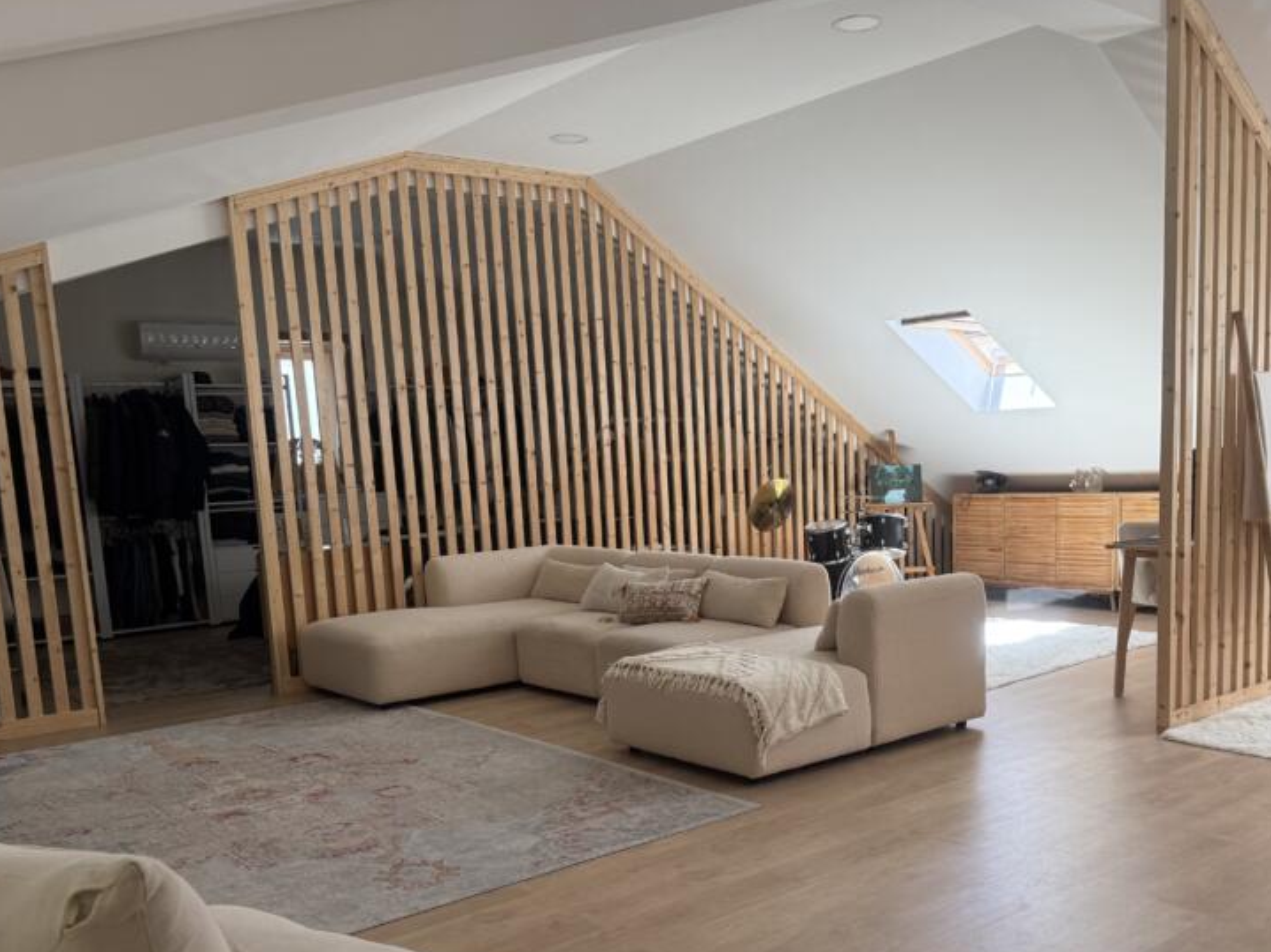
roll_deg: +2.7
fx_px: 1211
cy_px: 635
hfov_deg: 55.1
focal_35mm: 33
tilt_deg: -8.5
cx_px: 739
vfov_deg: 42.3
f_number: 1.78
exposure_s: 1/243
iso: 125
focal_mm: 6.76
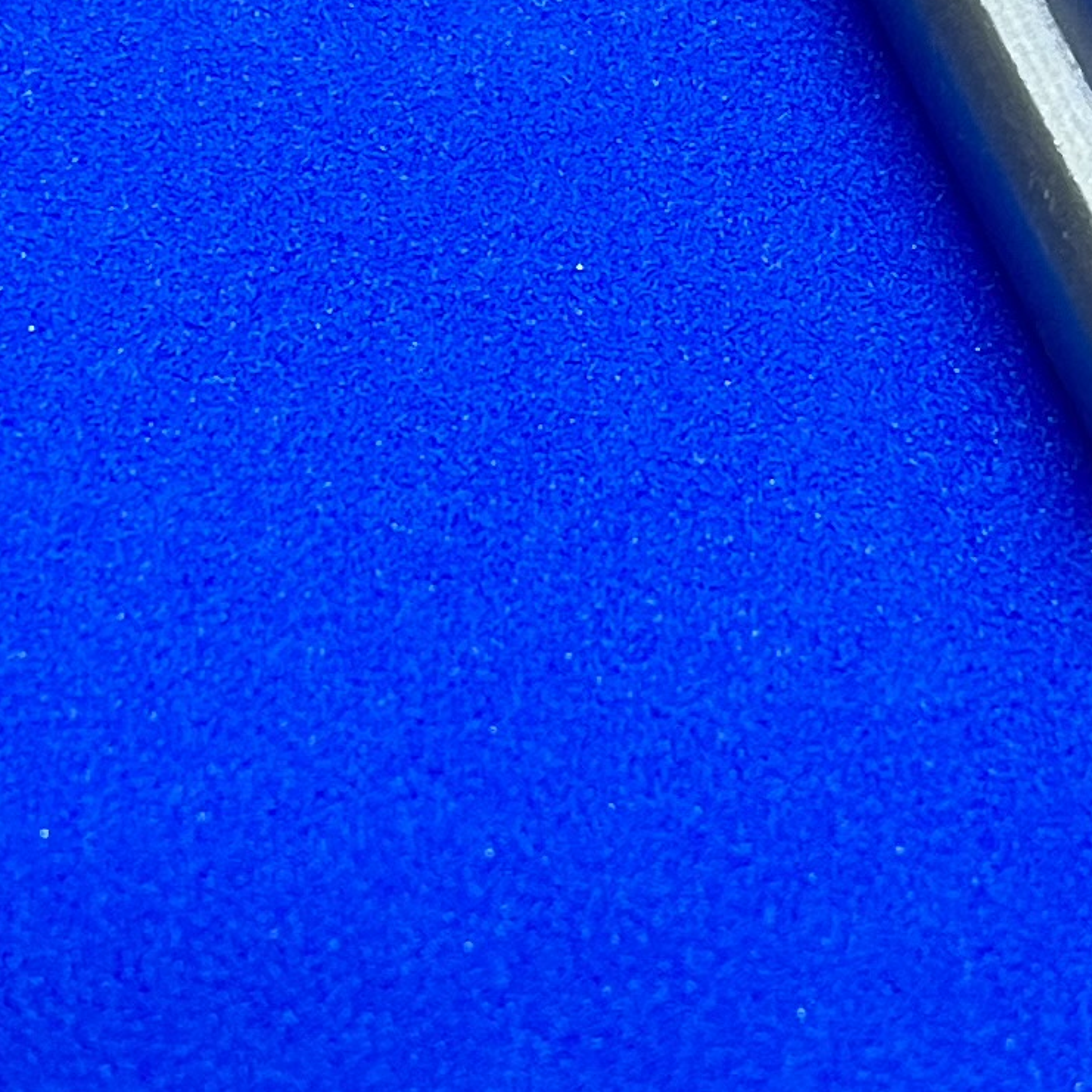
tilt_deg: -53.9
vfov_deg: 13.9
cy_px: 237
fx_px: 4461
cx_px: 582
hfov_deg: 14.0
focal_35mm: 125
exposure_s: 1/50
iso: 100
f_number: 1.6
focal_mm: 5.1
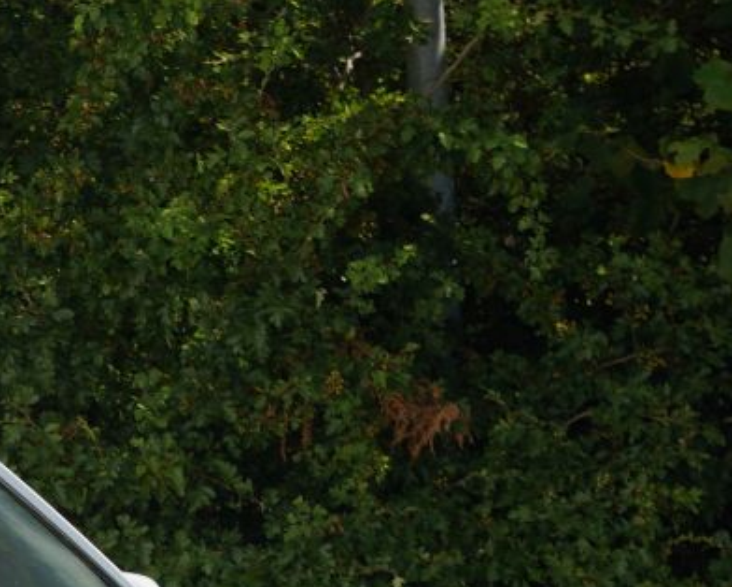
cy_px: 843
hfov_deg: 7.7
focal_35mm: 244
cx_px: -612
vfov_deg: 6.3
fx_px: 5282
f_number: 4.5
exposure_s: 1/500
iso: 100
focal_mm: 63.7
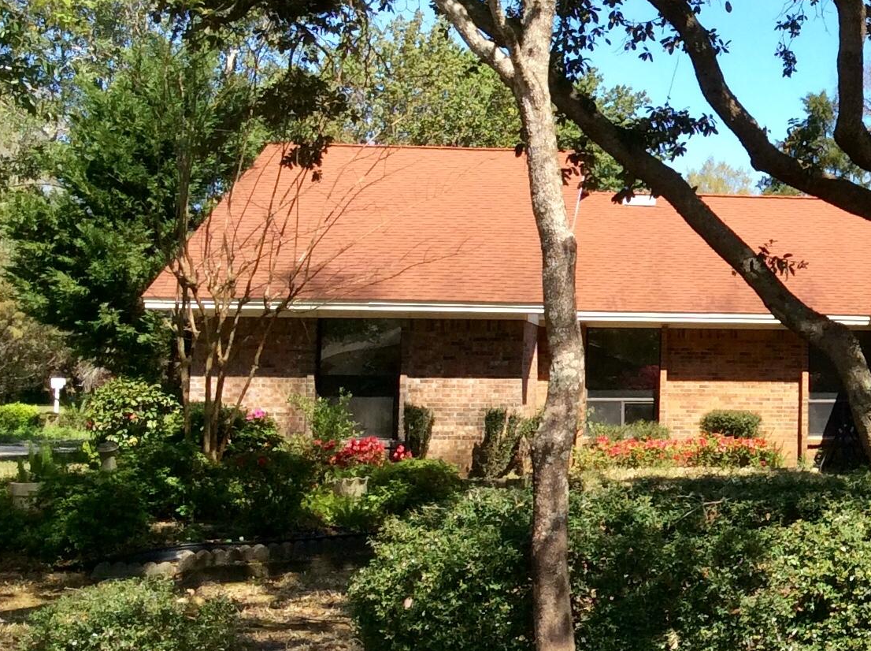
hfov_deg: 24.4
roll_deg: -0.4
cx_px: 948
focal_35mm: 75
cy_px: 201
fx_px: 1884
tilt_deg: +2.9
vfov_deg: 19.5
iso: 32
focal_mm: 3.3
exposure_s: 1/673
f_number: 2.4
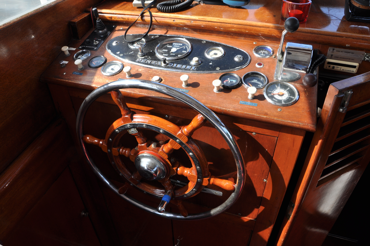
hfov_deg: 67.4
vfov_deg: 47.8
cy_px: 123
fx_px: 277
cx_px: 185
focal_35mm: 27
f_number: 10
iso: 200
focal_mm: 18
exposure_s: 1/100
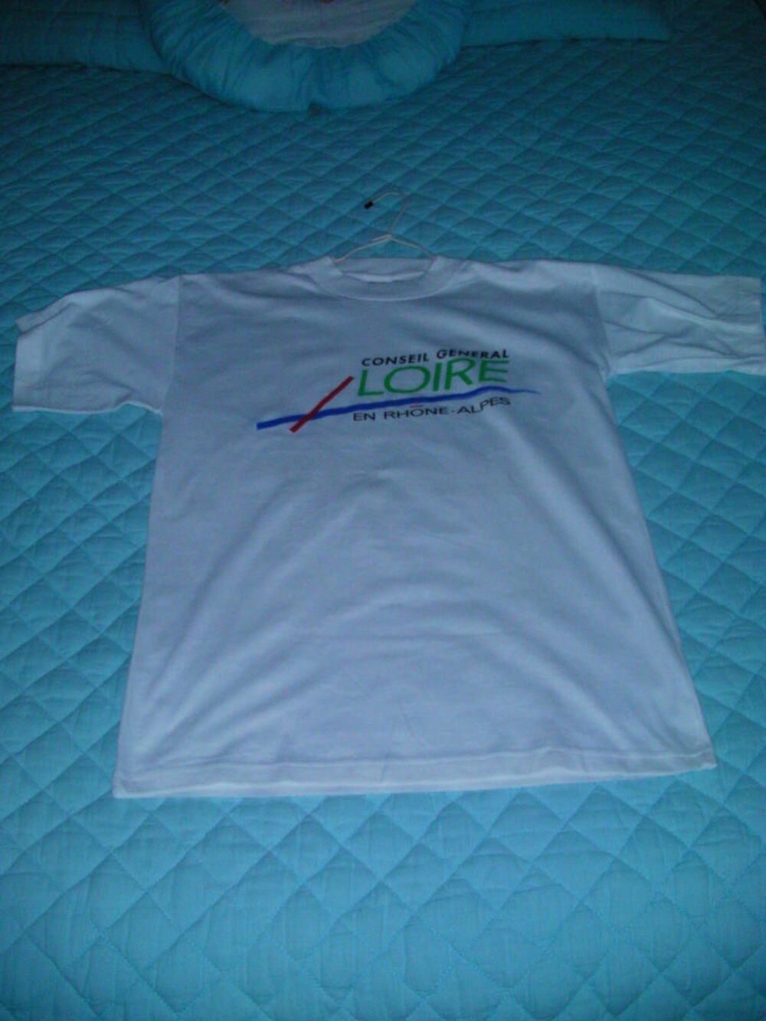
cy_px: 510
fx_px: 1121
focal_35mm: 38
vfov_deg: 49.0
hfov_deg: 37.7
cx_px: 383
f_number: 3.5
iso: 200
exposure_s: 1/30
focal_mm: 6.3
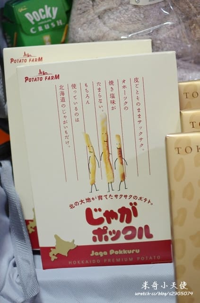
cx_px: 100
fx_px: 440
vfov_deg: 37.9
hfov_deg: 25.6
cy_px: 152
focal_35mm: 52
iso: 1600
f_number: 2.5
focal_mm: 35
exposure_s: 1/60
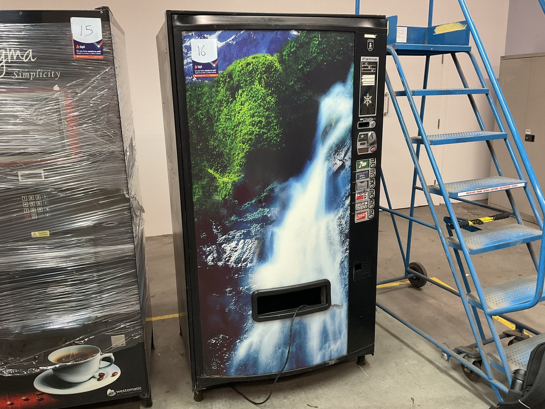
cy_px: 204
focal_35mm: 29
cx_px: 272
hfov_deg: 61.7
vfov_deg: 48.2
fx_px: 457
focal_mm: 3
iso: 100
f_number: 1.8
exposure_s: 1/50
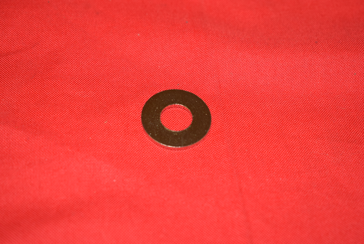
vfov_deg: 17.5
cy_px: 122
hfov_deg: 26.0
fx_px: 789
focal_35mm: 78
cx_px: 182
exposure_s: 1/60
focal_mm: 52
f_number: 5.6
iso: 500
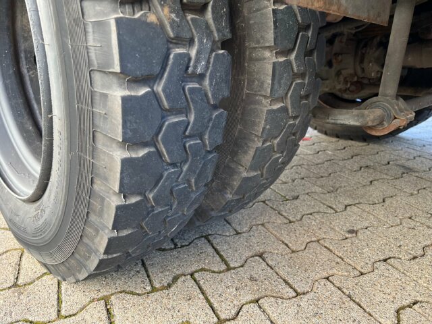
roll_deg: +2.2
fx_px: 324
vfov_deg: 53.1
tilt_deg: -15.6
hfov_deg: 67.3
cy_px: 162
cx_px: 216
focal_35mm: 26
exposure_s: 1/138
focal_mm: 5.7
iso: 64
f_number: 1.5
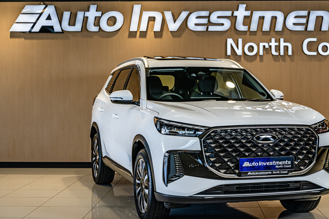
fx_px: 585
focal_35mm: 64
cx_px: 196
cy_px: 95
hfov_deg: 31.3
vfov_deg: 21.2
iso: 320
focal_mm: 50
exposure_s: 1/125
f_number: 4
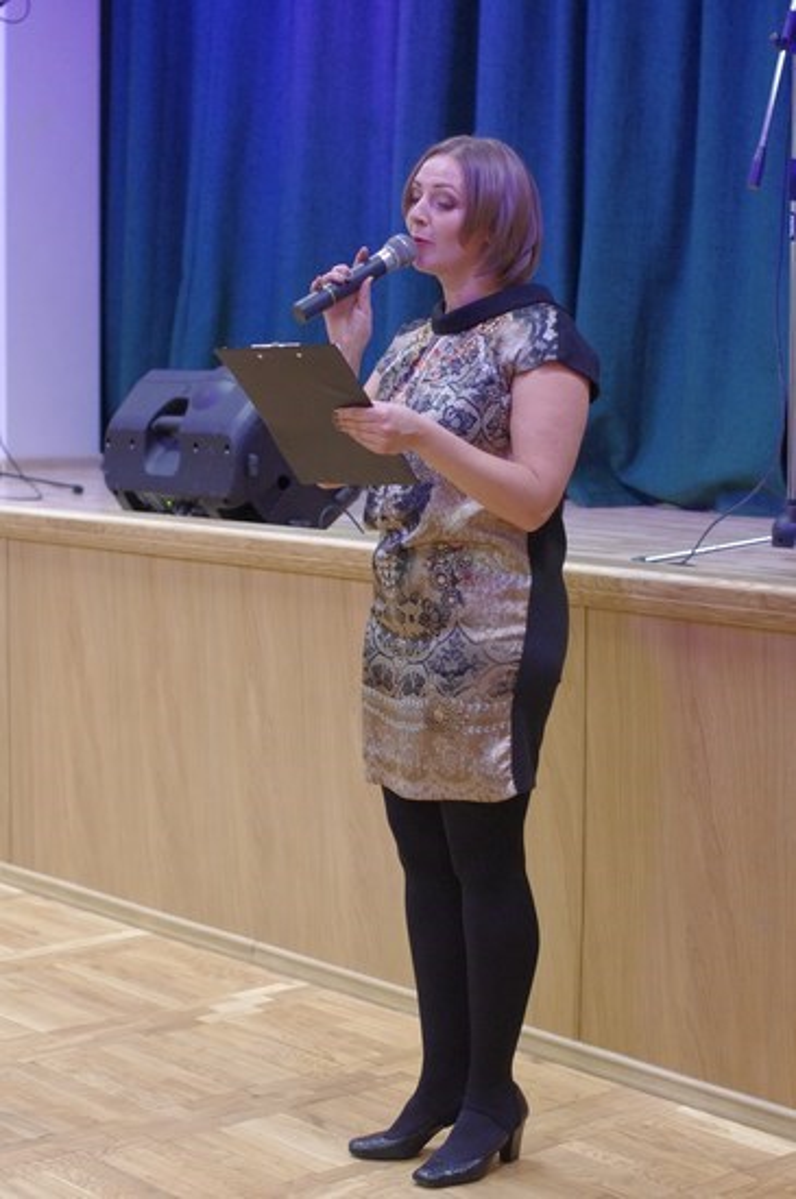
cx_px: 398
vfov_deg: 27.0
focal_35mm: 75
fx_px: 2495
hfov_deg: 18.1
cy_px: 600
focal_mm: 50
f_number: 2.8
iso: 3200
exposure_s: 1/100
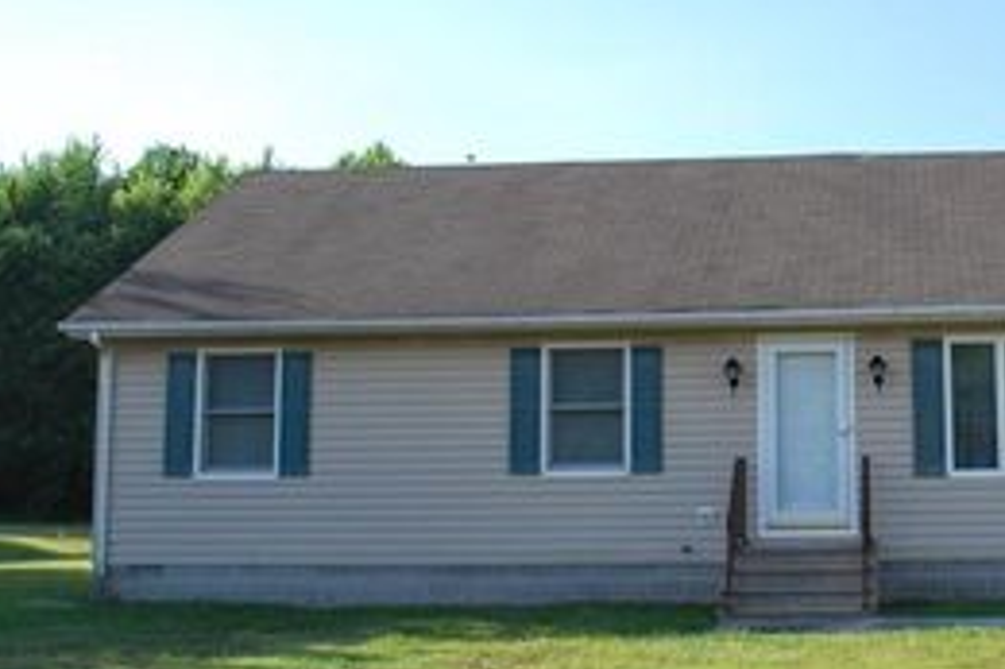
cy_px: 251
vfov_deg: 25.9
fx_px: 1451
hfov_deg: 36.6
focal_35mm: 52
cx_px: 839
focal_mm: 18
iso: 100
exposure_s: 1/200
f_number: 7.1
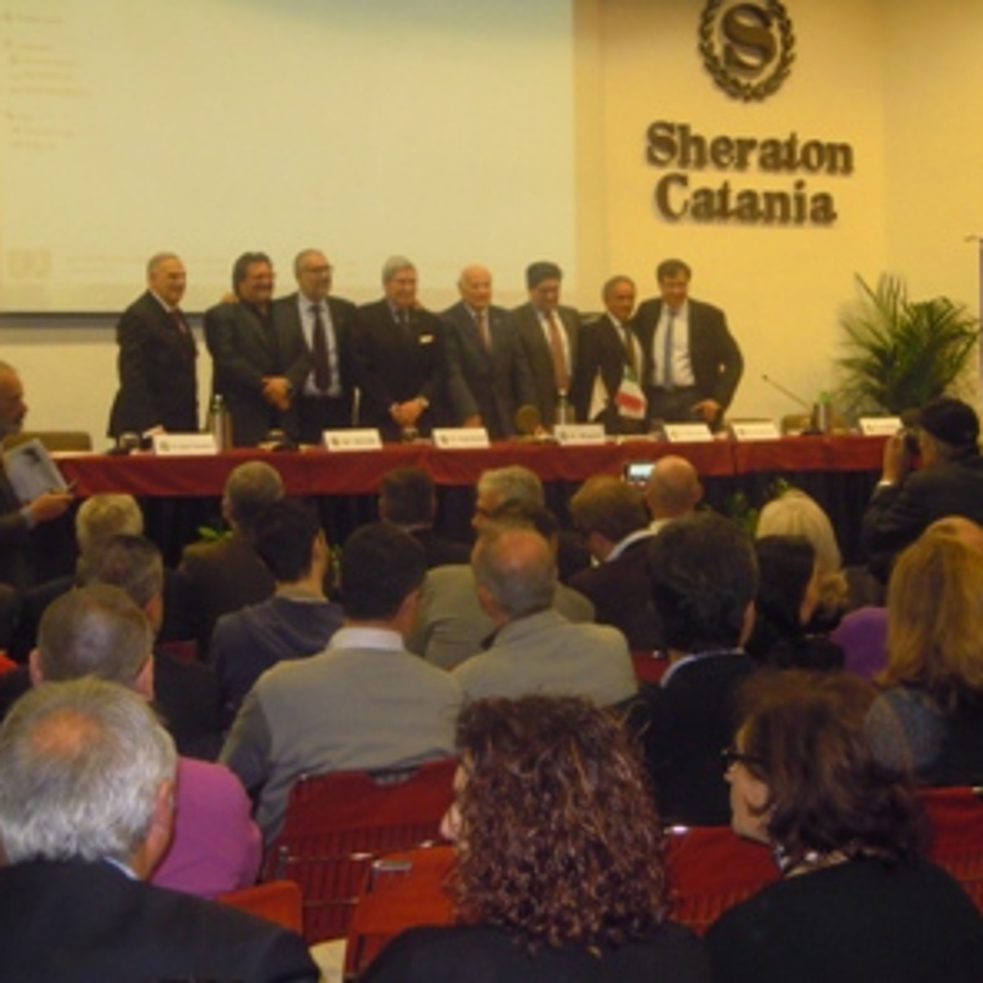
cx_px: 492
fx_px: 1767
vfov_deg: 31.1
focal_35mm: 55
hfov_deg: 31.1
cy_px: 488
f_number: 3.4
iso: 400
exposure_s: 1/30
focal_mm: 8.3
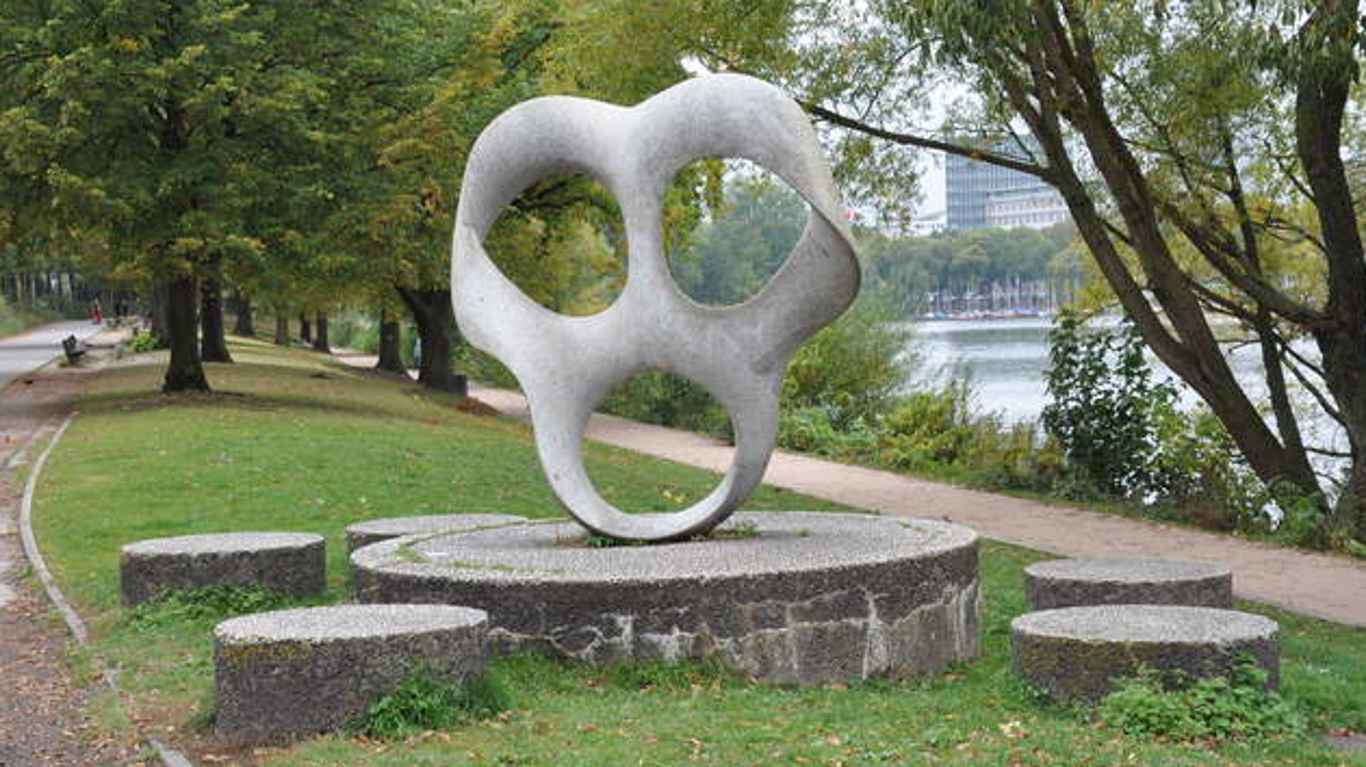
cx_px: 692
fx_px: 2426
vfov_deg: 18.0
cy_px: 320
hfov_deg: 31.4
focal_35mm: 67
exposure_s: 1/160
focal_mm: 42
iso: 640
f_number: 13
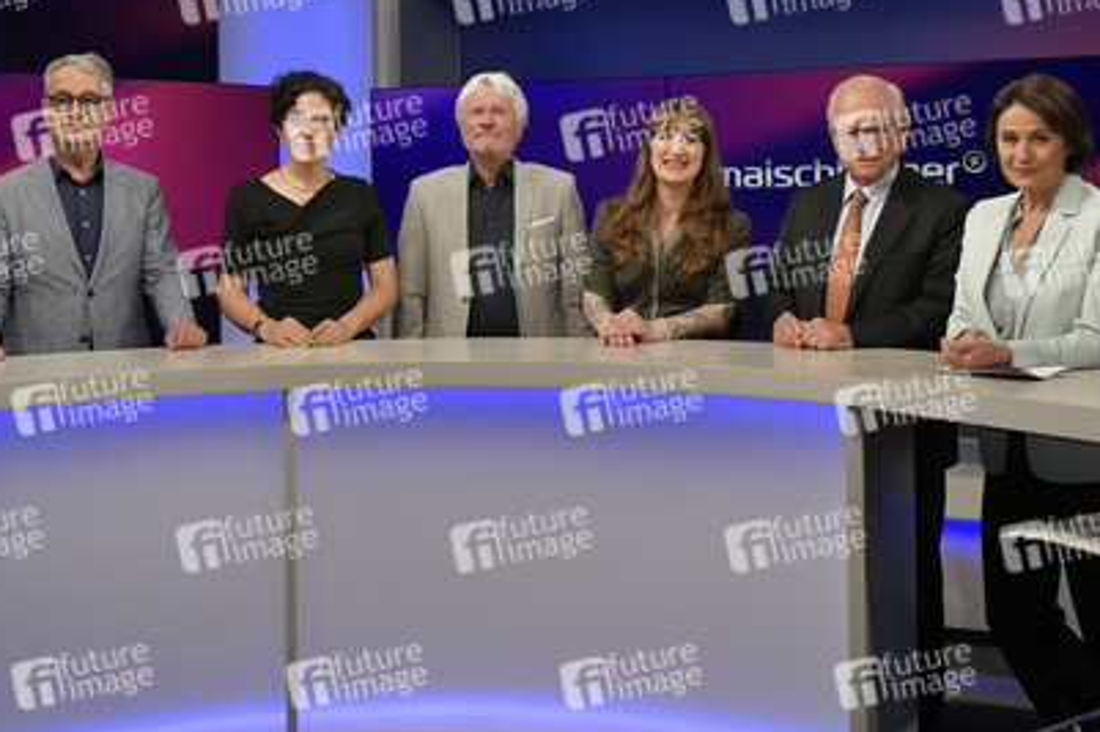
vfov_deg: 36.8
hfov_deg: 53.1
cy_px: 334
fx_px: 1099
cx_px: 558
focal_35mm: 36
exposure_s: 1/200
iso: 2500
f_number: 6.3
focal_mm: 32
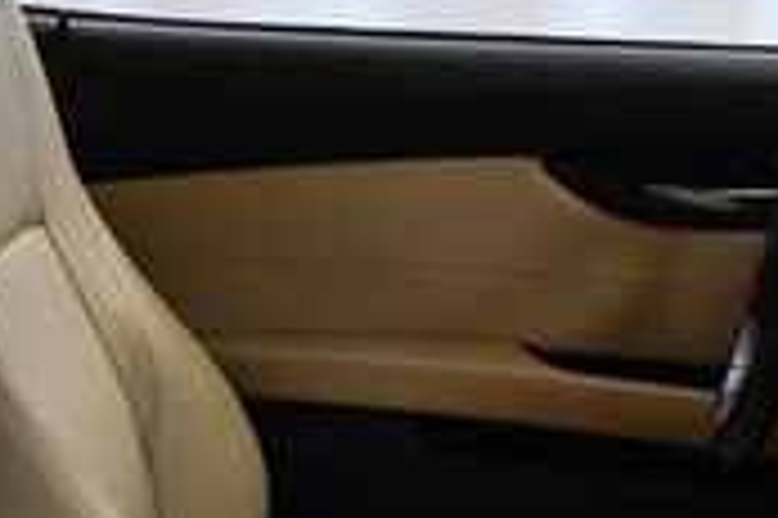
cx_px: 333
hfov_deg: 16.3
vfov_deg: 10.6
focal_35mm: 126
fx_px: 2720
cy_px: 676
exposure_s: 1/125
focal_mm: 23
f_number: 3.8
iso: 1250
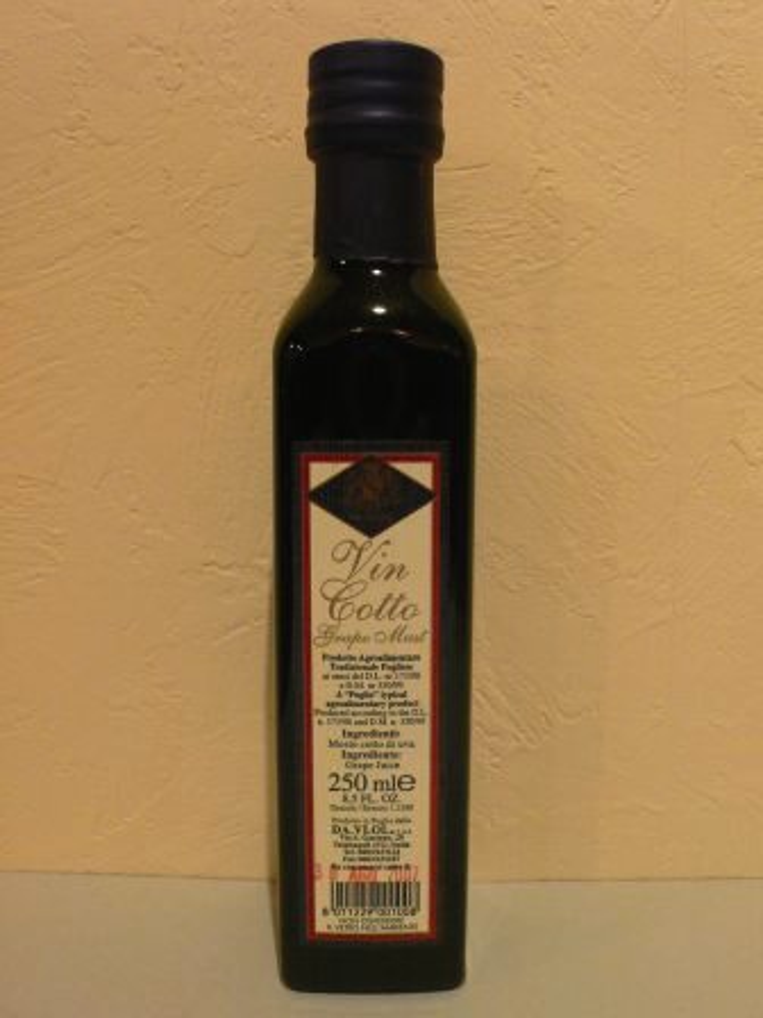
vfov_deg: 54.0
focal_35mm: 34
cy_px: 509
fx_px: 999
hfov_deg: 41.8
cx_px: 382
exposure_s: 1/25
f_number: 2.8
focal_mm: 6.3
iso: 200
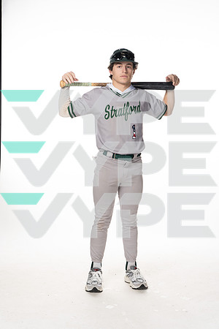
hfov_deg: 23.4
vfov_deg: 34.5
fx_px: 529
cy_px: 164
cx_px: 110
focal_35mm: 58
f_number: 6.3
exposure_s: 1/250
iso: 400
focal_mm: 58
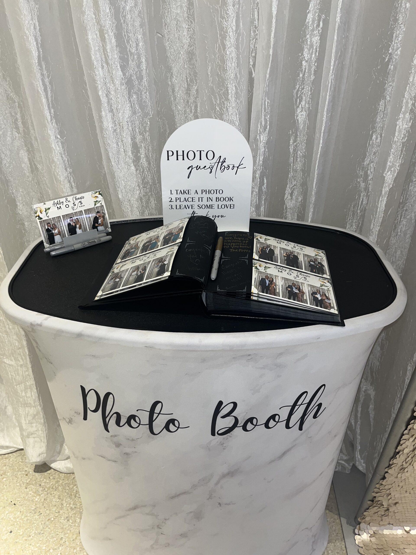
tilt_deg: -34.1
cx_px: 208
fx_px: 417
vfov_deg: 67.3
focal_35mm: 26
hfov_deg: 53.1
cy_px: 278
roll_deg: +0.8
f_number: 1.6
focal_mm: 5.1
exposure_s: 1/30
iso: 50
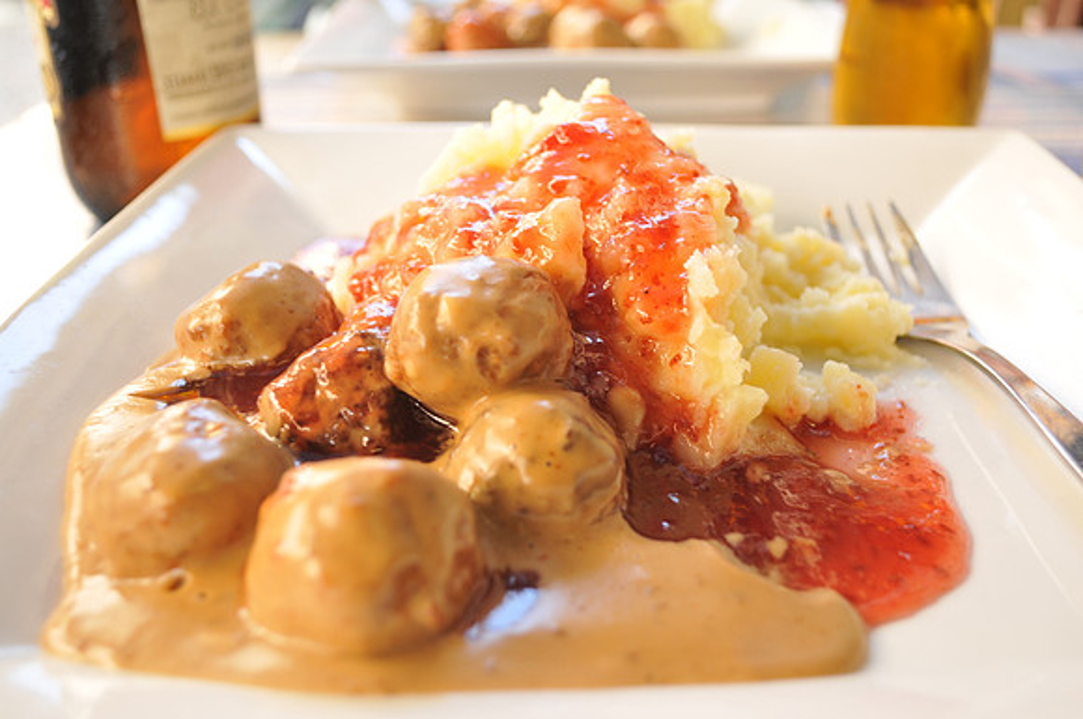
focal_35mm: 36
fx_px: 1081
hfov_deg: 53.2
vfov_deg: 36.8
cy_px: 360
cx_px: 542
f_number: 4
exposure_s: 1/40
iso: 200
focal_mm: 24
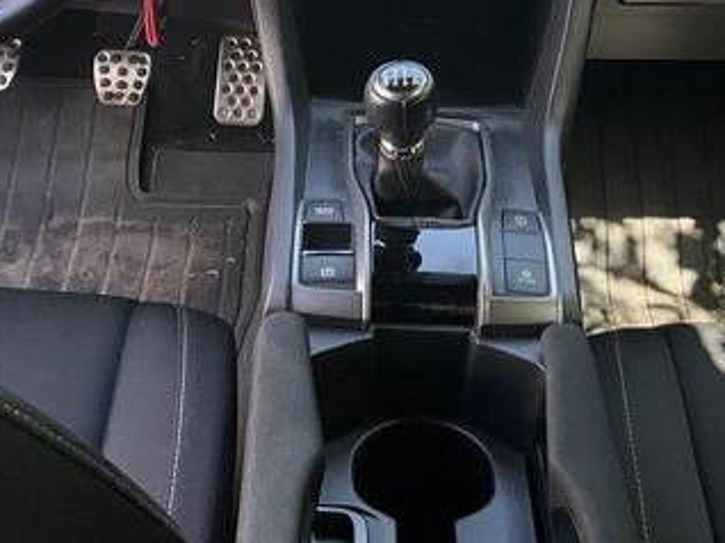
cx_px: 404
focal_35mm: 73
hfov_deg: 26.7
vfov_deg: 18.8
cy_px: -139
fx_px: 1528
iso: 25
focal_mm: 3
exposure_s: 1/122
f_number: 1.8
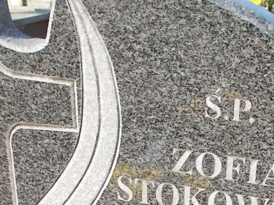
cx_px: 187
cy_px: 212
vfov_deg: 20.5
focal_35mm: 69
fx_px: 546
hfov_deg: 28.0
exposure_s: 1/320
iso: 80
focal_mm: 4.6
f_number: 3.2
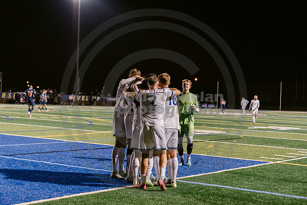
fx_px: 597
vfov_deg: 19.5
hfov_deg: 28.8
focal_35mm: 70
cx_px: 154
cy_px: 102
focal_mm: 70
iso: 2500
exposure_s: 1/250
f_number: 3.2
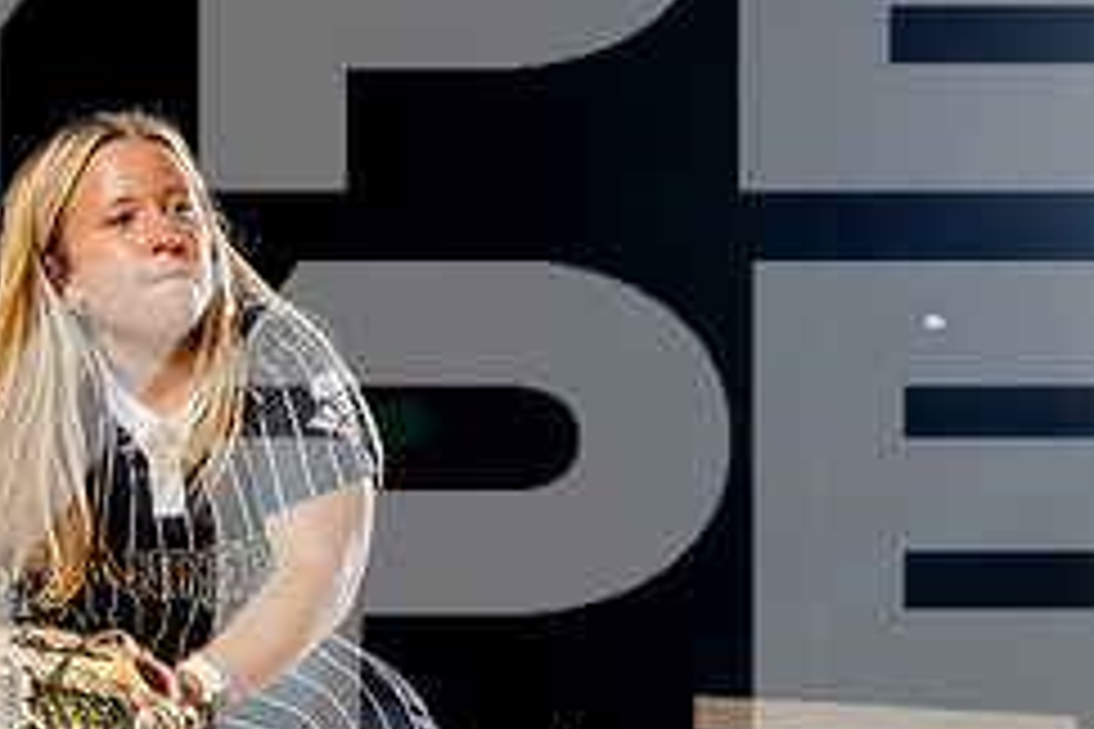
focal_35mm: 96
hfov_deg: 20.8
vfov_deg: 14.2
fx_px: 2917
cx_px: 126
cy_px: 502
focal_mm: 35
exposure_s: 1/250
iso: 500
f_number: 4
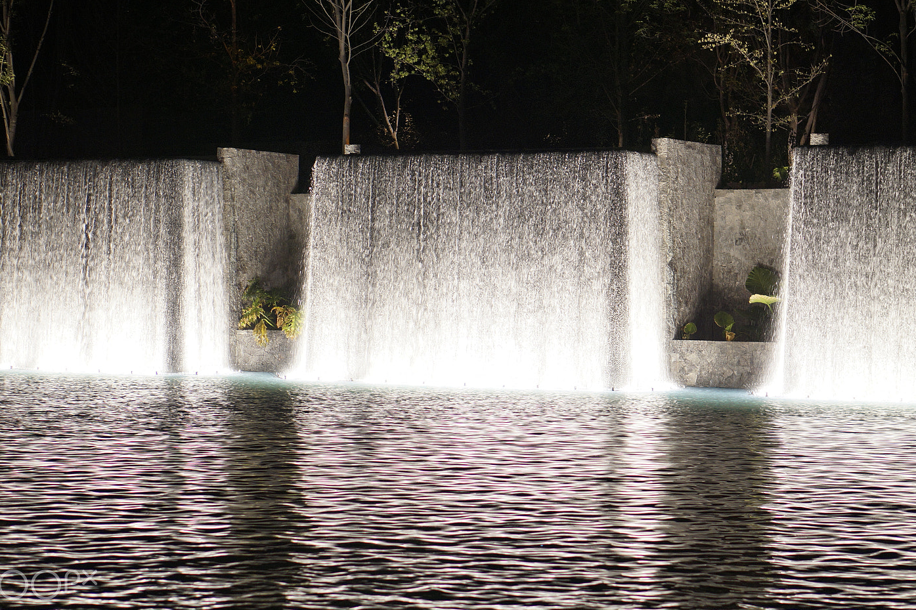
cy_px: 321
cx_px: 460
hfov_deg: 23.7
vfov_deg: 15.9
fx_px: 2187
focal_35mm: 86
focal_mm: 50
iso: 200
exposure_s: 1/60
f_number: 1.8
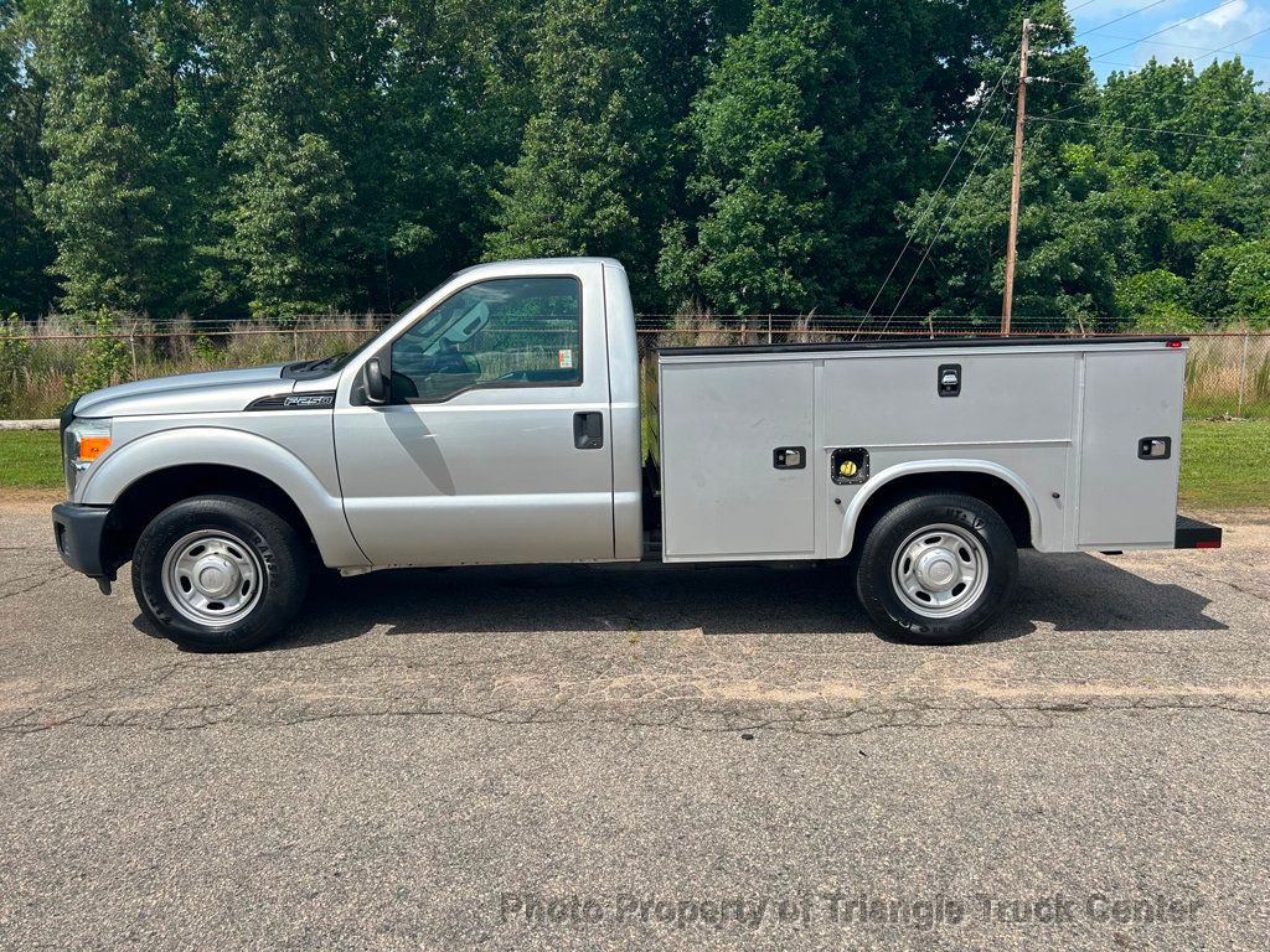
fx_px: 954
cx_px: 635
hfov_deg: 67.3
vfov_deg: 53.1
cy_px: 476
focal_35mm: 26
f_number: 1.5
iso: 50
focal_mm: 5.7
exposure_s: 1/5587
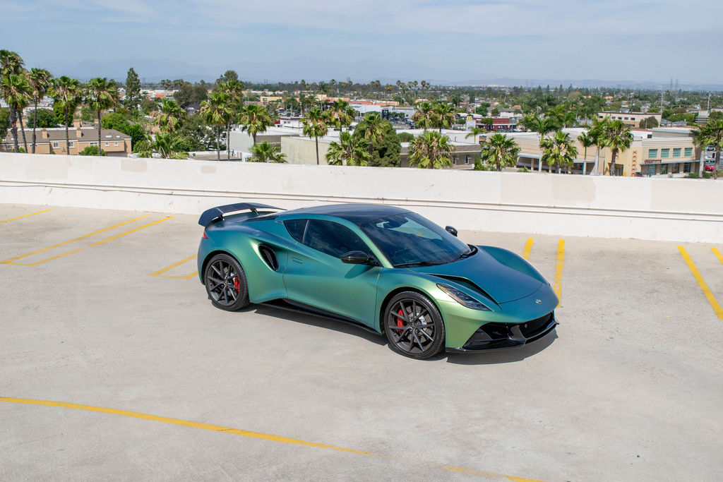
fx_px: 783
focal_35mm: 39
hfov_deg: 49.5
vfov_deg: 34.2
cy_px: 241
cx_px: 362
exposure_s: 1/2000
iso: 360
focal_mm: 26
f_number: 8
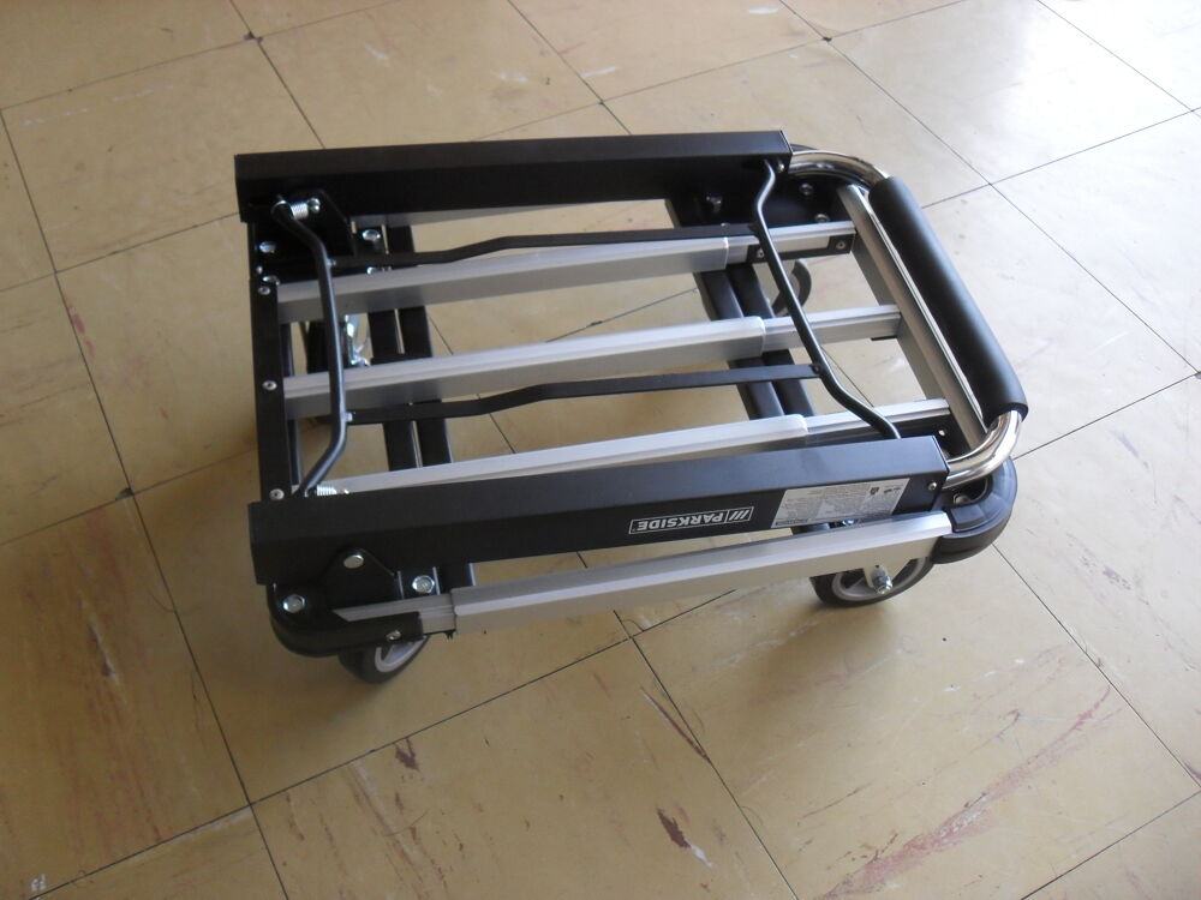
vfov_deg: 40.7
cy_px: 450
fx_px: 1214
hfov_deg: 52.6
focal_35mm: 35
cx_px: 600
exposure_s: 1/90
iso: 160
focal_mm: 6.2
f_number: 2.8
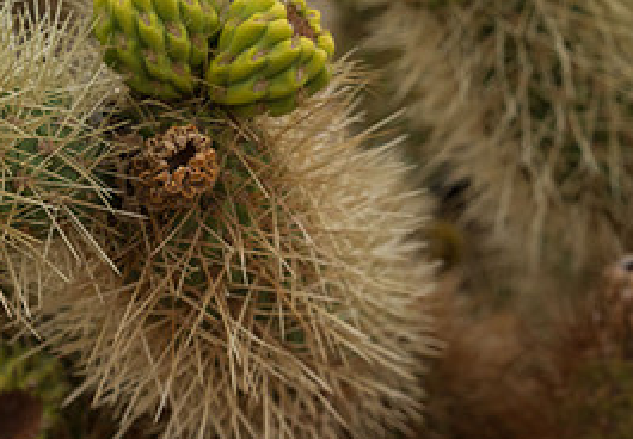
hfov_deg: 16.0
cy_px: 112
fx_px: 2244
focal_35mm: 126
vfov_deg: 11.2
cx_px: 133
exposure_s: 1/1250
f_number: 10
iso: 1000
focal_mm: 56
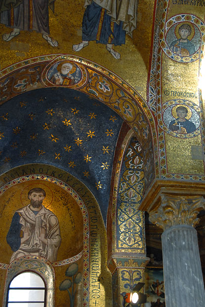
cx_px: 102
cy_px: 154
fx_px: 511
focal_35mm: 60
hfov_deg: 22.7
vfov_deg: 33.4
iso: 400
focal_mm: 40
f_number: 4.5
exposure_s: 1/60
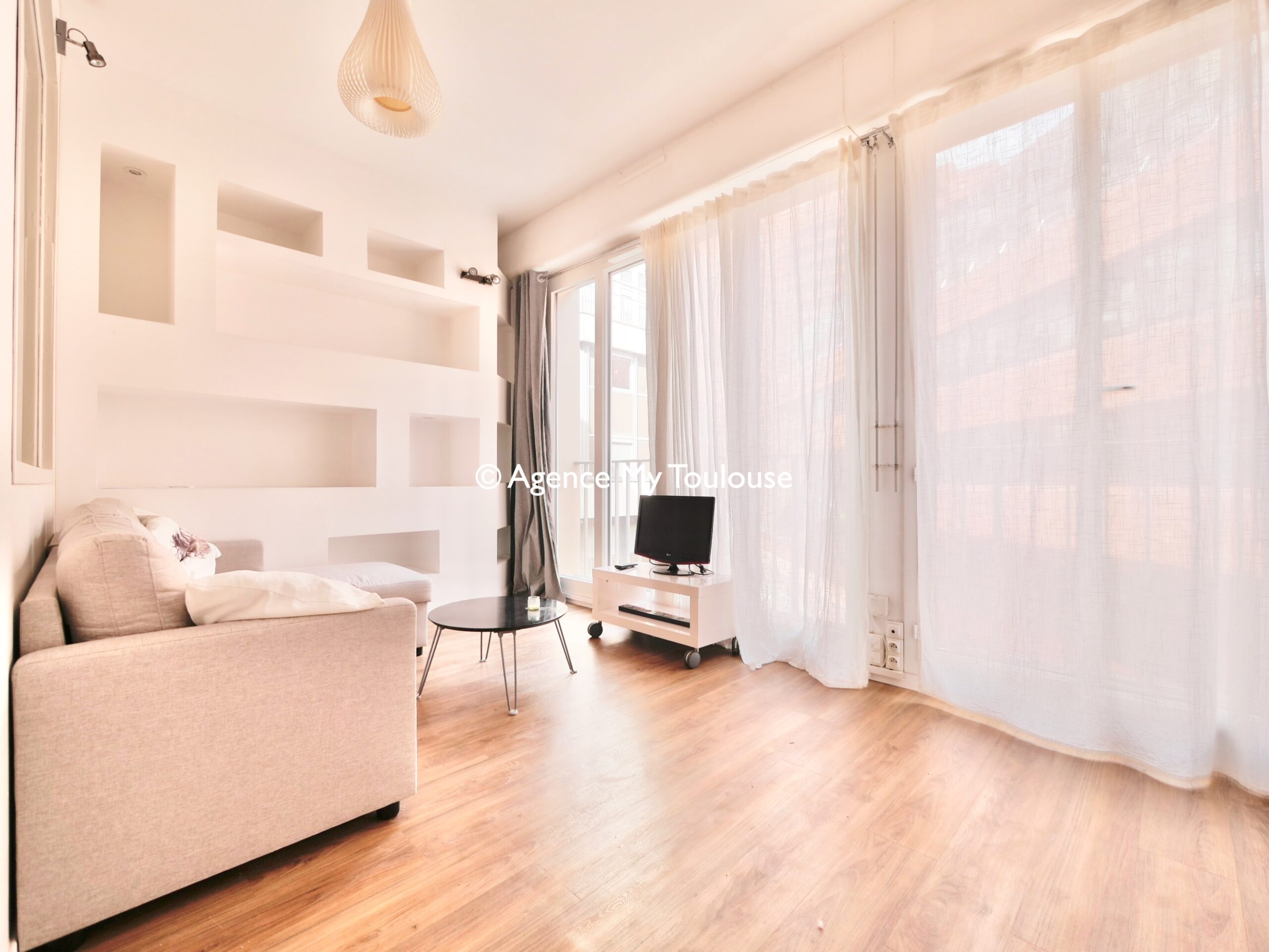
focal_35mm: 14
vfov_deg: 85.7
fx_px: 513
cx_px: 634
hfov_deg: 102.1
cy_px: 476
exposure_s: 1/80
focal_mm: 7
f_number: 4
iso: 200
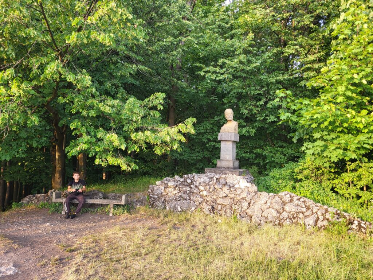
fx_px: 280
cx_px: 186
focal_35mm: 26
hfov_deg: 67.3
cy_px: 140
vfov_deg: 53.1
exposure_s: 1/100
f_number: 1.8
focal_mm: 5.4
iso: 50
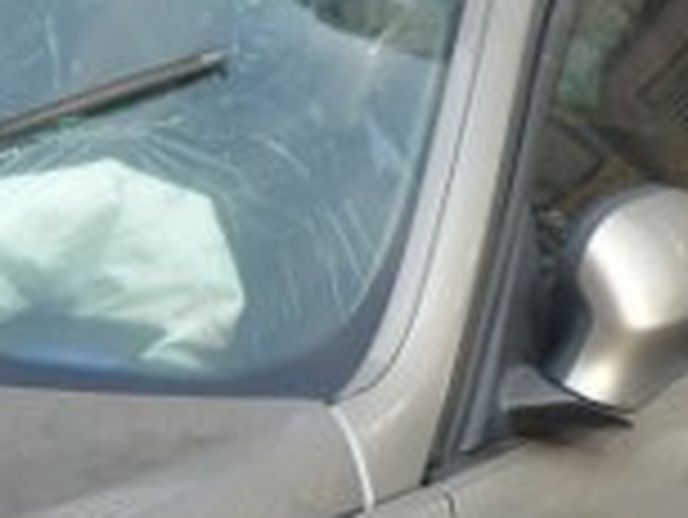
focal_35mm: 131
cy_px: 901
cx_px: -445
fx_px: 2606
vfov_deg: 10.7
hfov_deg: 13.8
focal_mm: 4.5
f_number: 4
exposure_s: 1/160
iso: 80
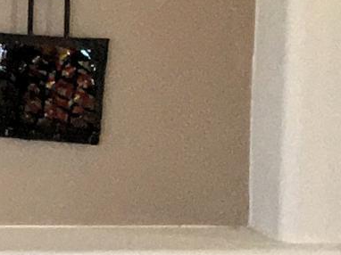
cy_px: -161
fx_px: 2245
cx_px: -877
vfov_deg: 6.4
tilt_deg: -5.0
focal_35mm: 228
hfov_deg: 7.1
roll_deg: +0.1
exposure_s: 1/24
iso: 100
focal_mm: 4.15
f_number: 2.2
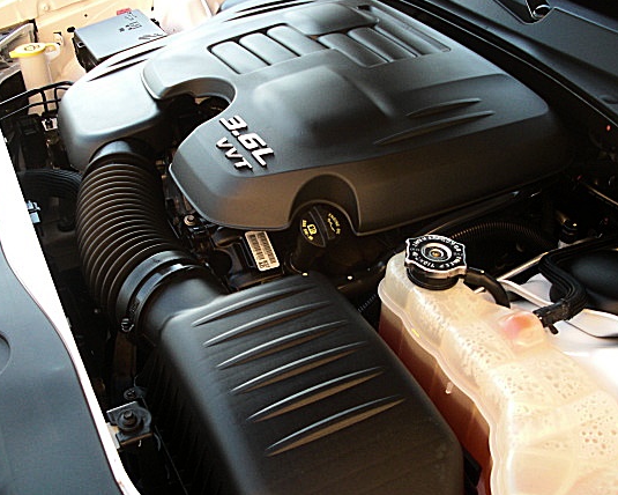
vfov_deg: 35.7
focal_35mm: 42
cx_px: 301
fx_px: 768
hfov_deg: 43.8
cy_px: 257
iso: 200
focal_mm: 6.3
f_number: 2.8
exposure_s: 1/60
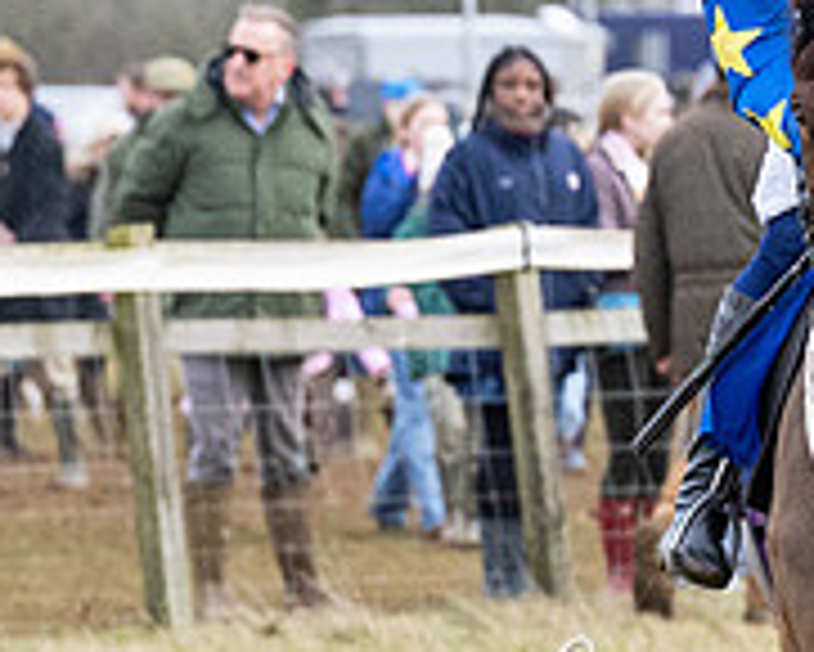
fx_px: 19862
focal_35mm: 824
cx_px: 1032
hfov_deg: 2.3
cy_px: 623
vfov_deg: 1.9
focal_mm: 115
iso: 800
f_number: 4
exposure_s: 1/1250
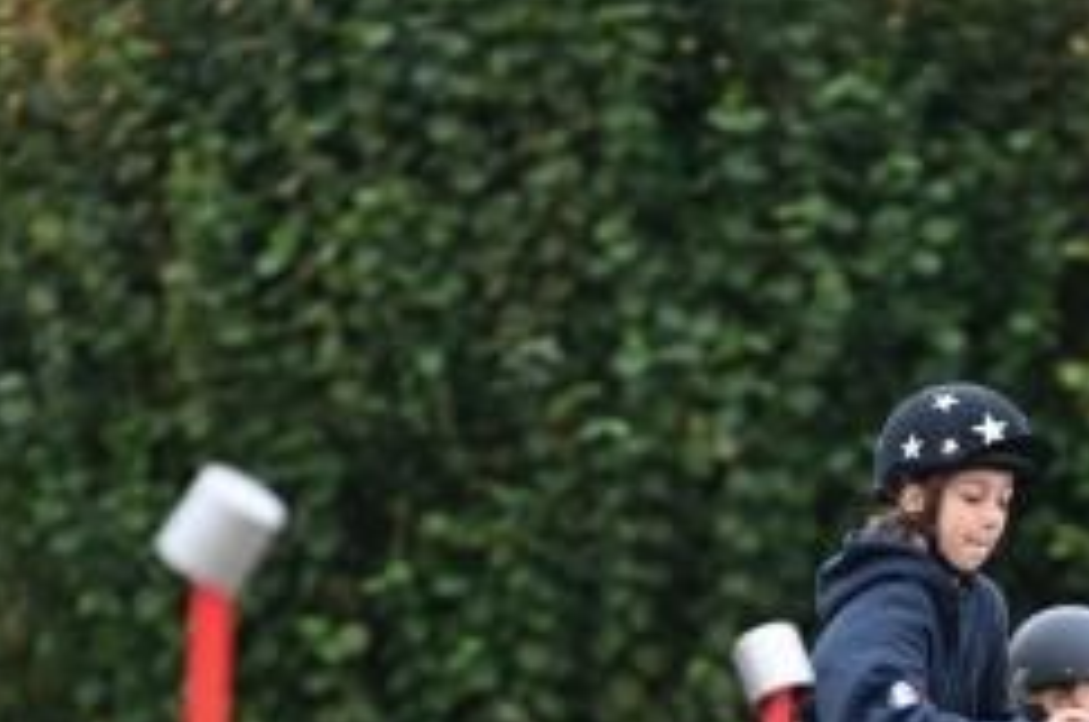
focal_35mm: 890
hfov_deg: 2.3
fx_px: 26869
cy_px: 964
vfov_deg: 1.5
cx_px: 1031
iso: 1600
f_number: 5.3
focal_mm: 270
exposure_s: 1/800
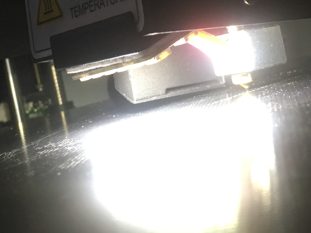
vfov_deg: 21.0
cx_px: 160
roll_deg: +12.4
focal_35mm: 68
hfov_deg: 28.6
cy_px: 10
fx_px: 611
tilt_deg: +2.8
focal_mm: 4.15
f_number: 2.2
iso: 160
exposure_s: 1/33
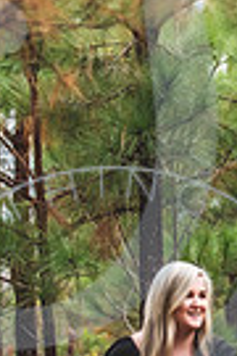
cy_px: 211
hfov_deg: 4.8
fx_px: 2824
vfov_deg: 7.2
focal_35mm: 286
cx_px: 232
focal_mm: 86
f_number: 2.8
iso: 500
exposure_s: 1/250
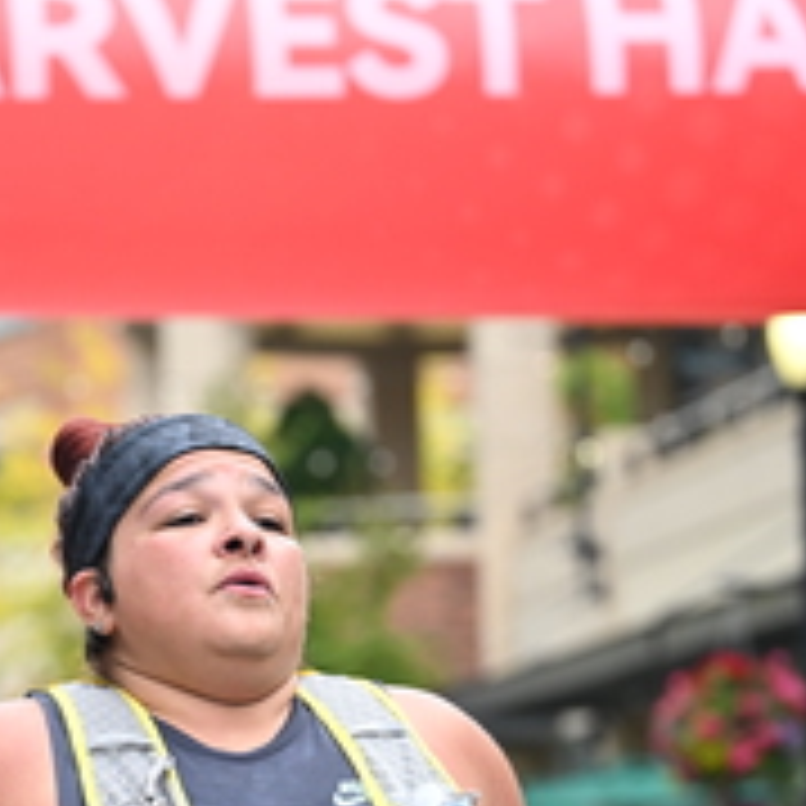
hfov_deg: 9.5
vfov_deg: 9.5
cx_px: 173
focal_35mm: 183
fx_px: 4821
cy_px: 734
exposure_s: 1/2000
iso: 640
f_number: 2.8
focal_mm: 70
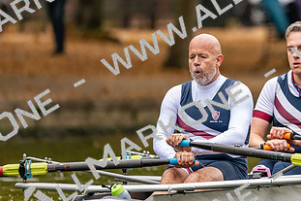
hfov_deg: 2.8
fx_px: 6242
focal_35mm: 747
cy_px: 78
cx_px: 221
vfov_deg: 1.8
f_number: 4.5
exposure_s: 1/2500
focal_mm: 400
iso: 2200
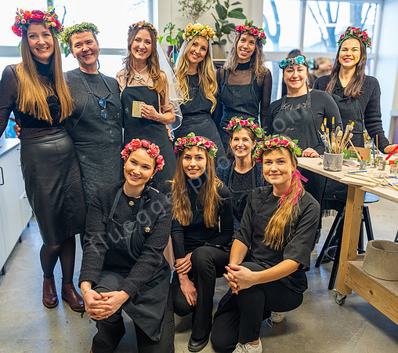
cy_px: 176
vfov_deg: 53.1
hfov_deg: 58.8
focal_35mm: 29
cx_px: 181
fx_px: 353
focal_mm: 24
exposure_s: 1/160
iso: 1250
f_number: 3.5
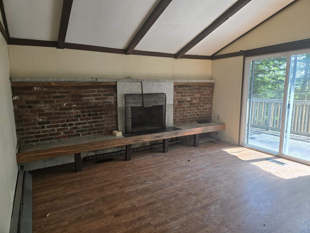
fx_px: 206
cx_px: 155
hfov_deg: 73.9
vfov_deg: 58.9
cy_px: 116
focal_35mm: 23
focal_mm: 5.4
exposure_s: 1/508
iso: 160
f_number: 1.8
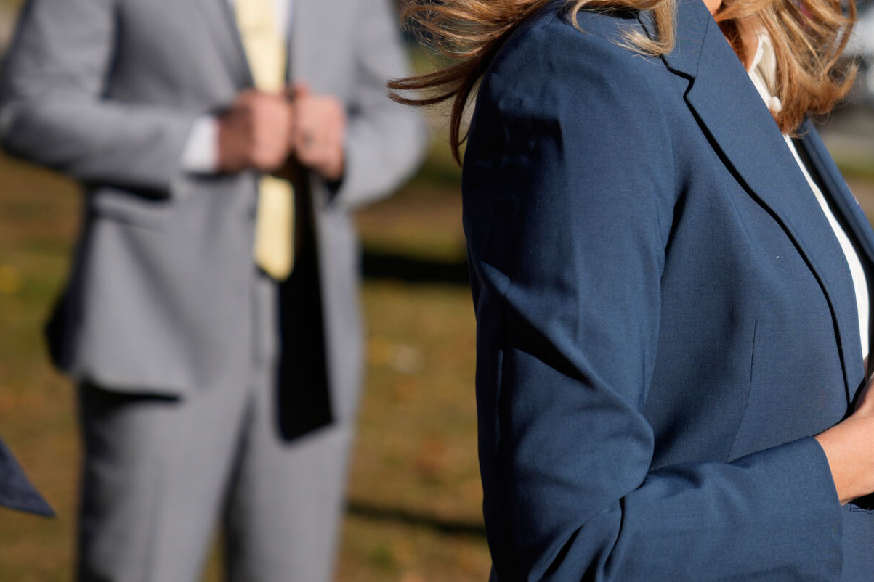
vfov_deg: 9.2
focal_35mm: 149
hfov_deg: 13.6
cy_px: 114
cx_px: 875
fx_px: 3617
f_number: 2.8
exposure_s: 1/3200
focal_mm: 70
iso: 100
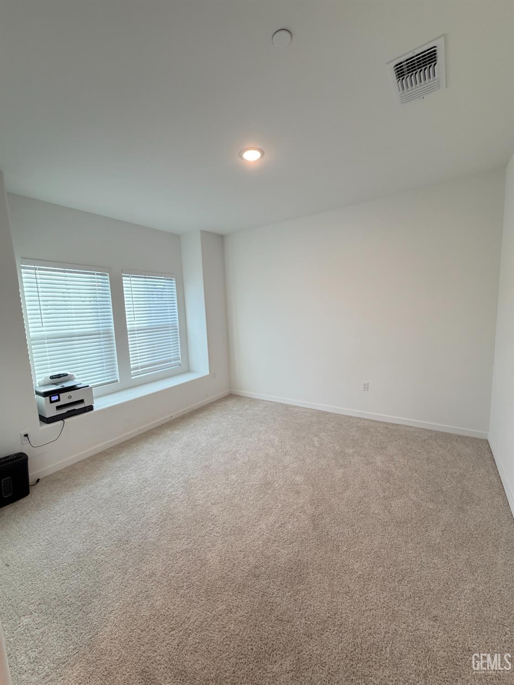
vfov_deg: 102.0
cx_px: 257
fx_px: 277
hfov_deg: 85.7
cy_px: 342
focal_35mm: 14
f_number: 2.2
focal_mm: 2.22
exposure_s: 1/60
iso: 200
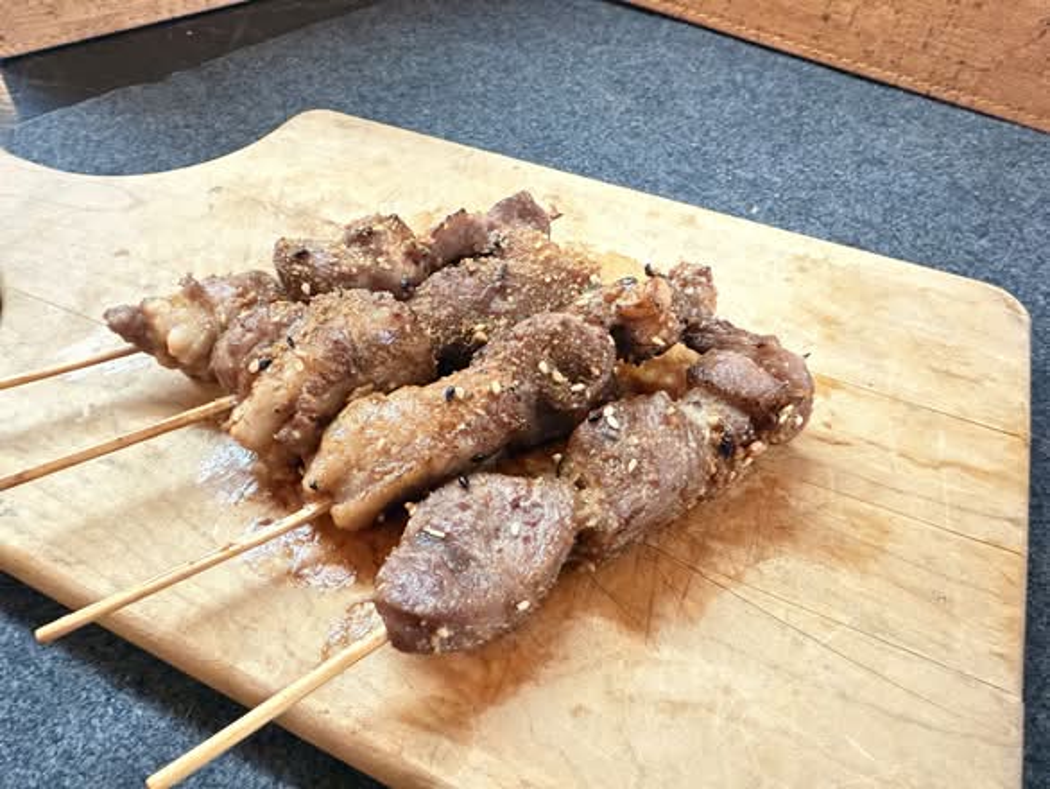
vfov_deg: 56.9
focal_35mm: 24
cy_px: 394
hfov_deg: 71.6
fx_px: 728
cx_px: 525
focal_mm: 2.22
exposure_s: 1/40
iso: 1250
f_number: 2.2
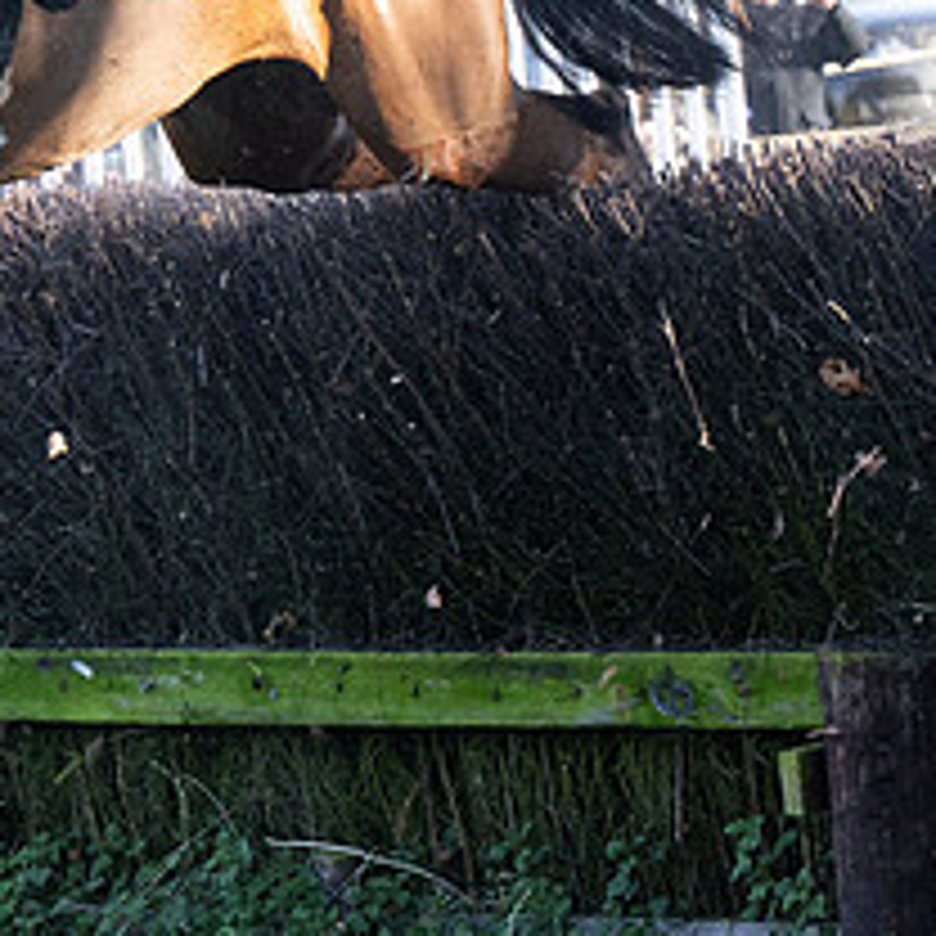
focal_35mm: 260
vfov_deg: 6.7
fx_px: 7954
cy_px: 196
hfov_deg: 6.7
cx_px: -115
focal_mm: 70
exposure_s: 1/1250
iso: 800
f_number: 2.8
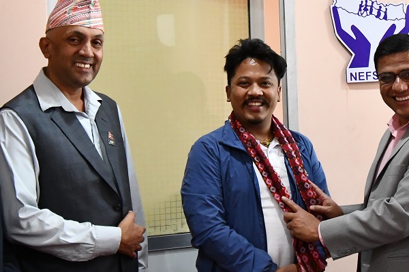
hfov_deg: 30.8
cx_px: 258
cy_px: 77
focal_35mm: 65
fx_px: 738
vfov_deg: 20.8
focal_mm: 19
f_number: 5.6
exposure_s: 1/60
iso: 4000
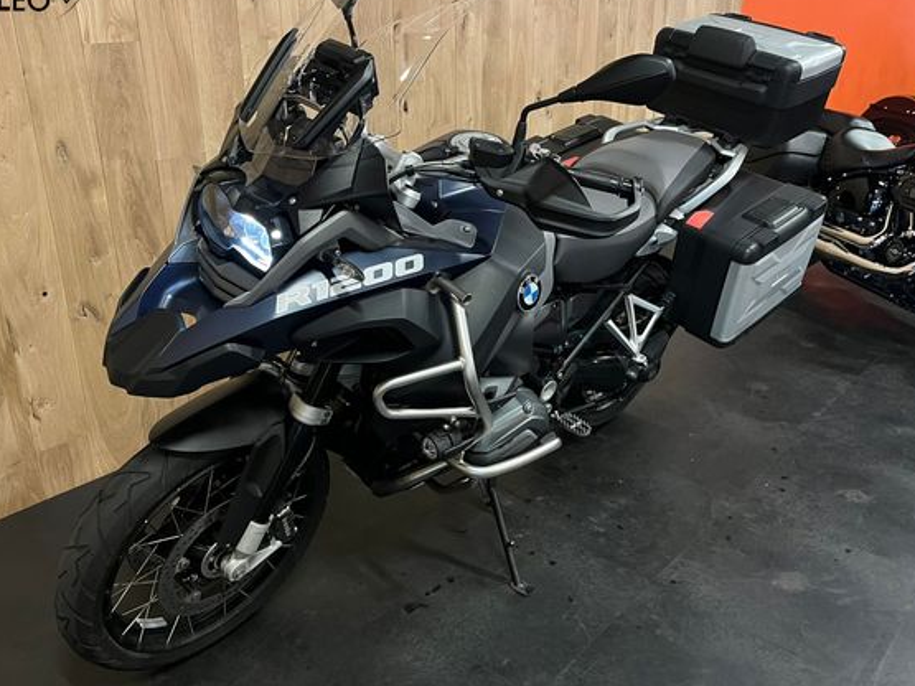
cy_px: 292
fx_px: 793
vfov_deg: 46.6
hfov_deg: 59.9
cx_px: 412
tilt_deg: -20.3
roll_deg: +1.4
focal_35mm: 30
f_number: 1.6
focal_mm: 5.1
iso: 500
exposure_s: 1/25
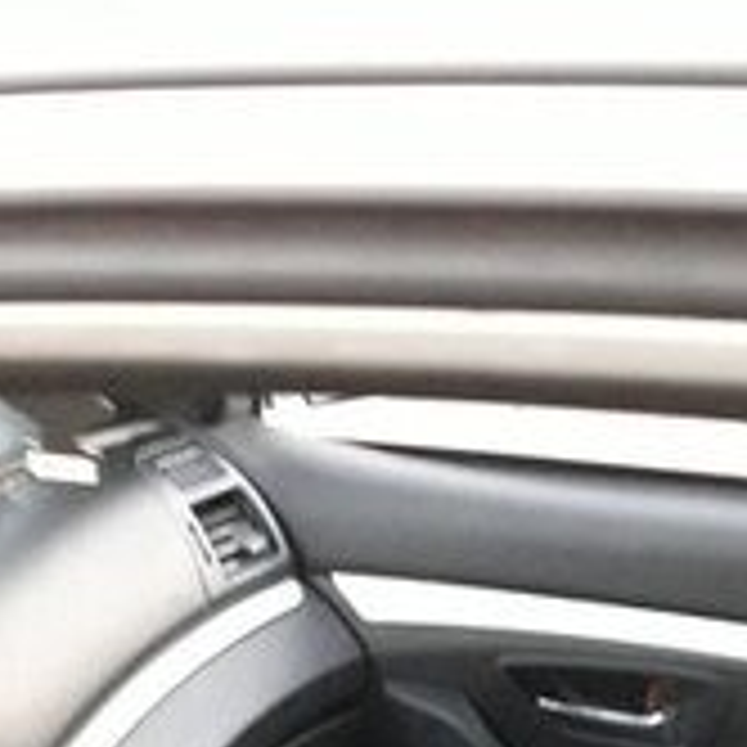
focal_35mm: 95
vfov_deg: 16.9
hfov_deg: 18.2
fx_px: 2319
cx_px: 184
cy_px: 1051
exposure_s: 1/20
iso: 500
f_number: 1.7
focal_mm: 3.71
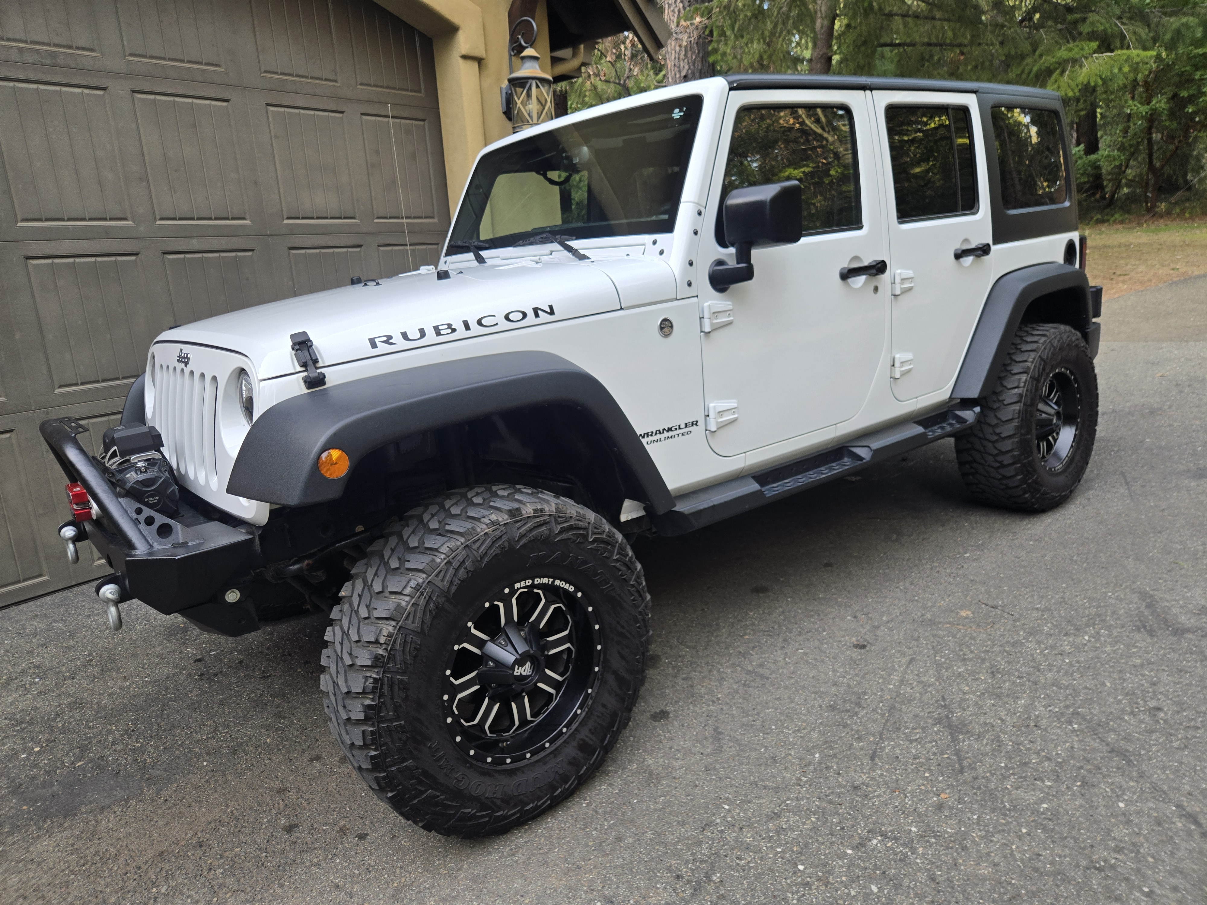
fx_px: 802
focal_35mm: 23
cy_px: 452
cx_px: 604
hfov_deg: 73.9
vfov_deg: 58.9
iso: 80
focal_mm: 5.4
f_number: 1.8
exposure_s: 1/180
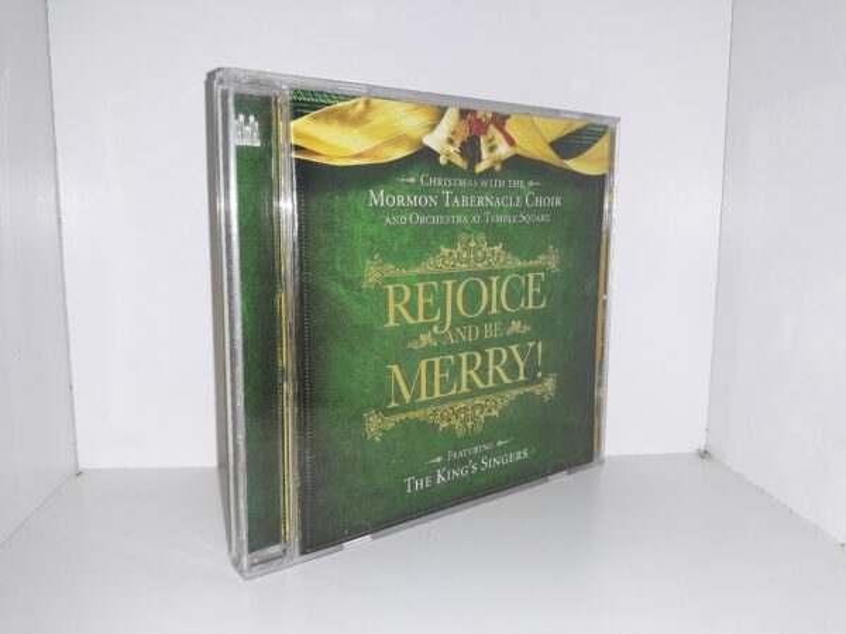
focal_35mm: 28
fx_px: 684
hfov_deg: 63.4
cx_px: 423
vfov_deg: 49.7
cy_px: 317
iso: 40
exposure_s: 1/177
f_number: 1.7
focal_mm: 3.7
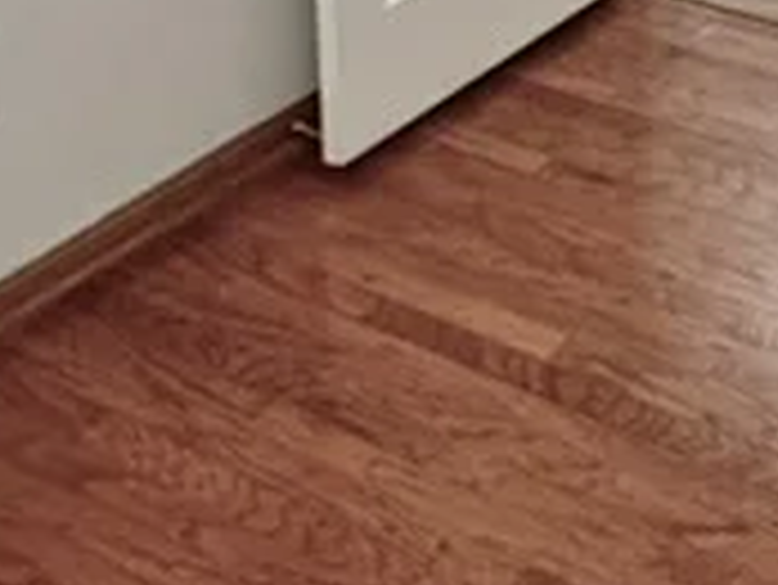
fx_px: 1867
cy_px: -590
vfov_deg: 14.6
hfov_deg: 22.3
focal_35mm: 83
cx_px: 850
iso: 200
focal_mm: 2.22
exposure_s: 1/120
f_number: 2.2
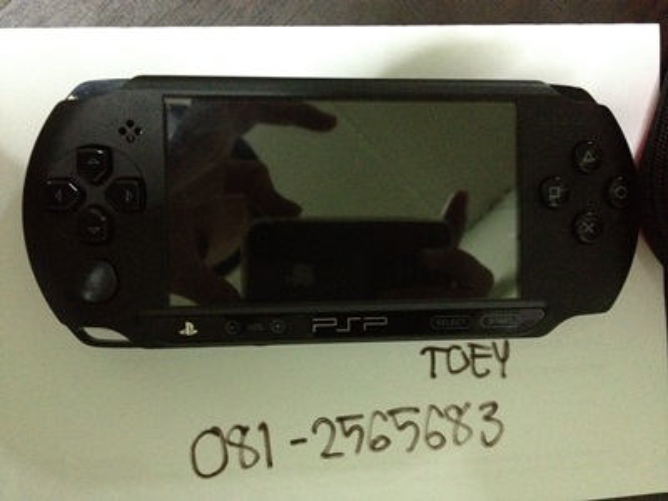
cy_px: 250
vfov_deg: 40.7
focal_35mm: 35
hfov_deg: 52.6
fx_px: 675
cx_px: 334
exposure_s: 1/17
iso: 800
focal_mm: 4.28
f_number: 2.4
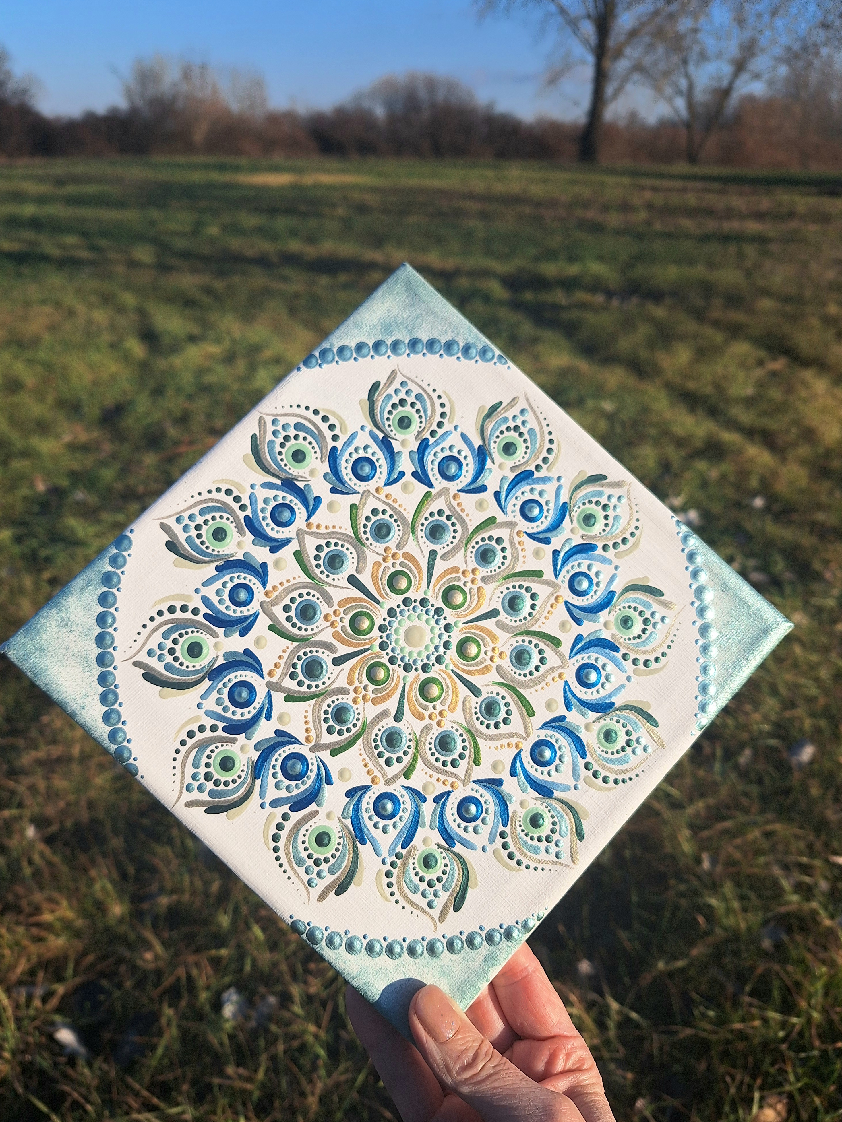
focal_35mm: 24
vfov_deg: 71.6
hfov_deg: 56.8
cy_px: 582
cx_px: 411
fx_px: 778
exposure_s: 1/3333
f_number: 1.8
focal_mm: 5.54
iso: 40
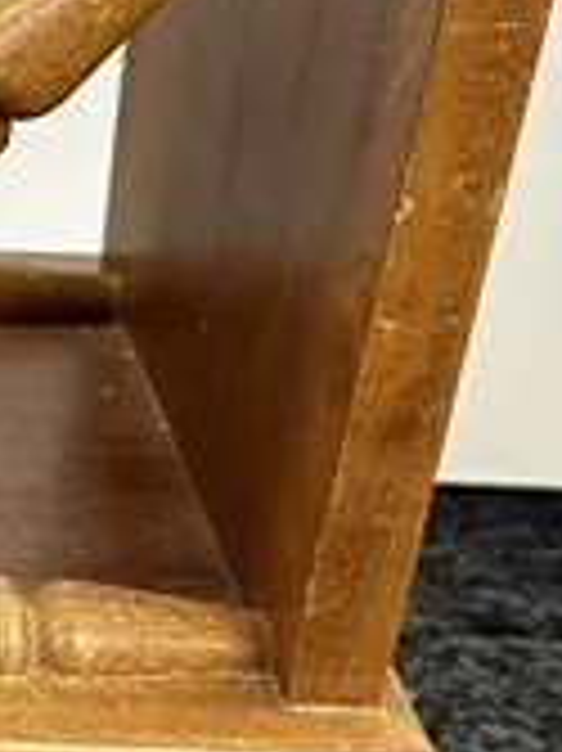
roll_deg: -2.8
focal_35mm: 147
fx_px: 3186
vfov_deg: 13.4
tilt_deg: -27.0
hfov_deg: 9.2
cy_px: 189
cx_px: -728
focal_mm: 6.86
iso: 160
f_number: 1.78
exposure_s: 1/50
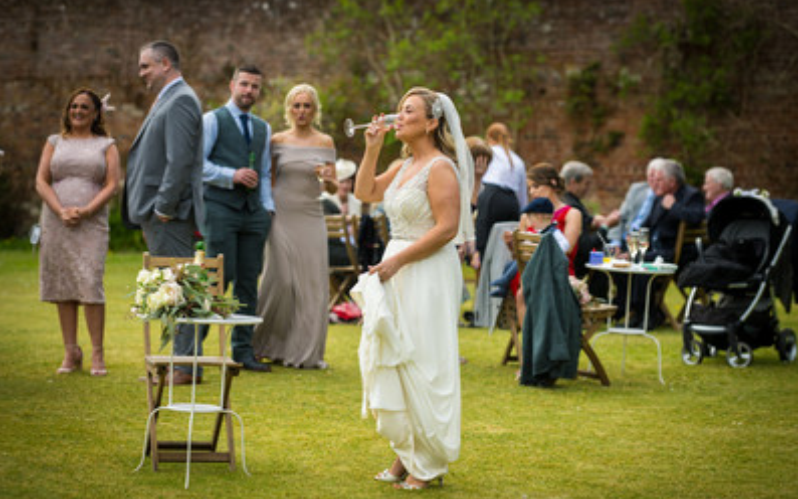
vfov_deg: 11.6
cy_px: 259
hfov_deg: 18.4
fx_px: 2457
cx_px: 400
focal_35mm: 113
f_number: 2.8
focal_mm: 110
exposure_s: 1/500
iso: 100
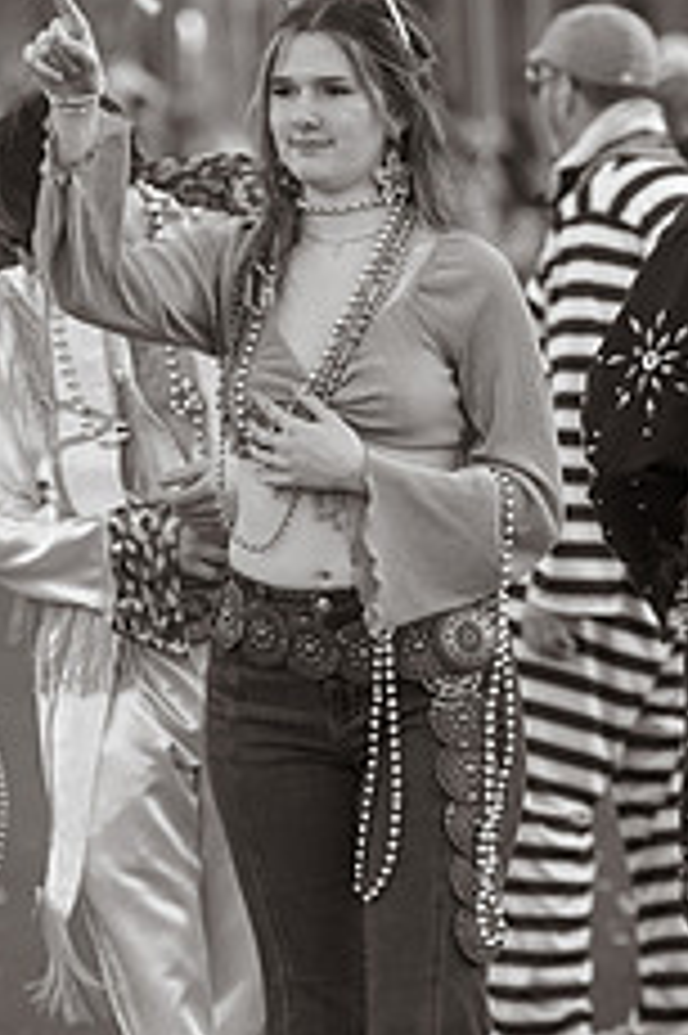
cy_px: 590
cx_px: 225
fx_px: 7033
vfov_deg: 8.4
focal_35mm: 245
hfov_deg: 5.6
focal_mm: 125
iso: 200
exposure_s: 1/160
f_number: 2.8
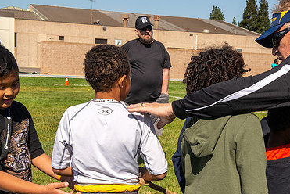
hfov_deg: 26.9
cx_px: 178
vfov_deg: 18.2
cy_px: 129
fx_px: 605
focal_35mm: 75
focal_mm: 48
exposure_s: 1/125
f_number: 11
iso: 100
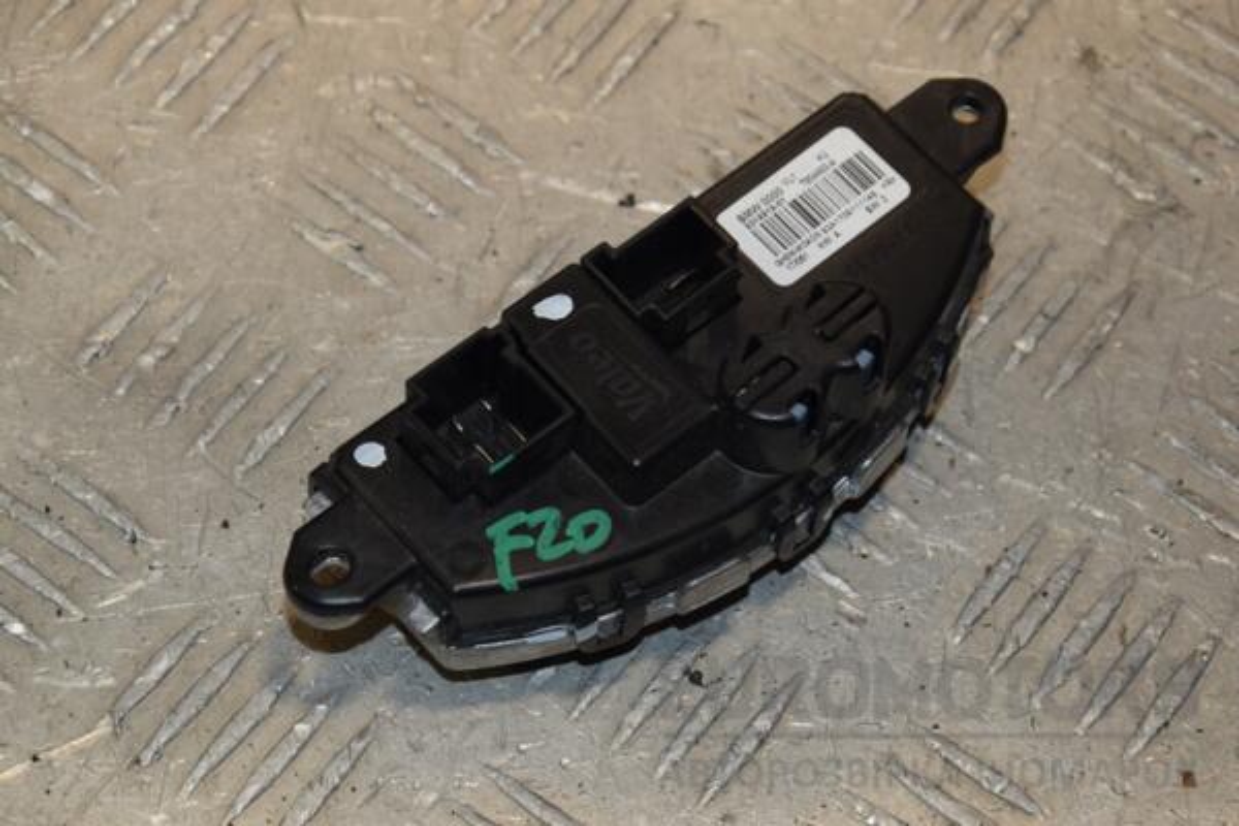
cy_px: 413
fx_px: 4646
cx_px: 620
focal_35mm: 135
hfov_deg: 15.2
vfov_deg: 10.2
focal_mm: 90
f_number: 8
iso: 800
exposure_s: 1/200
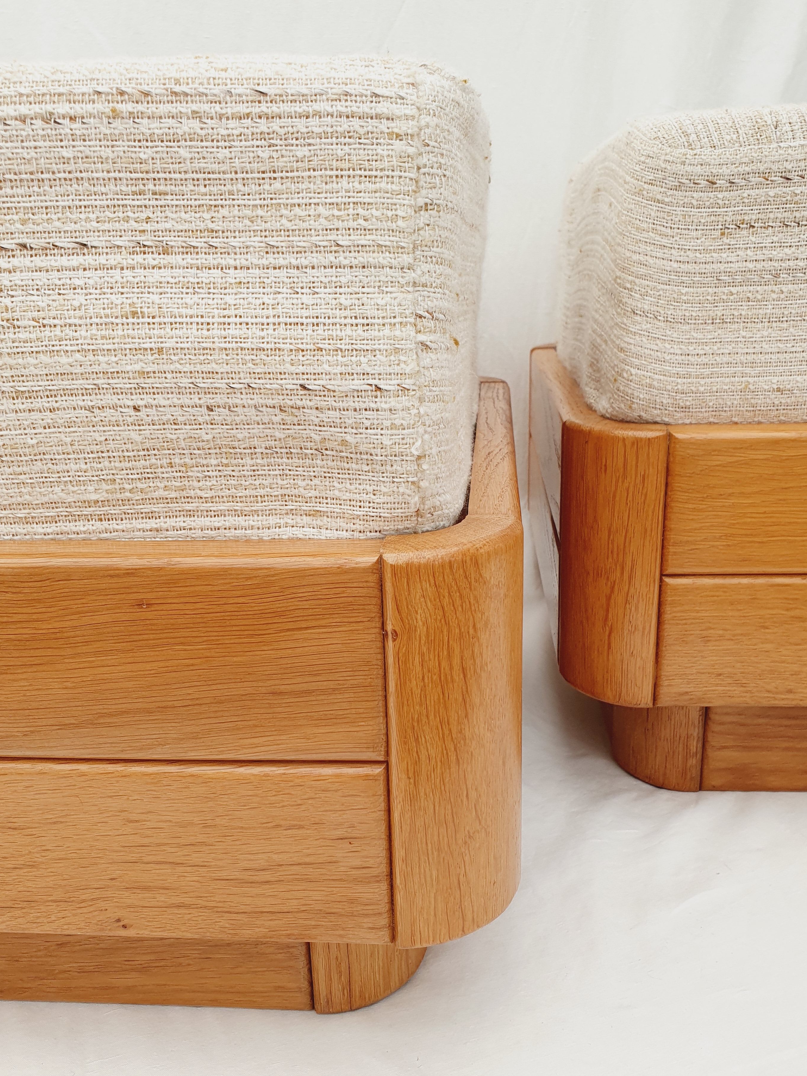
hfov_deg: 48.2
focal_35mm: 29
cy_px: 584
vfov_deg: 61.6
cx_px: 430
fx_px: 901
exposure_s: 1/172
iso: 50
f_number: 2.4
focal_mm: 4.32
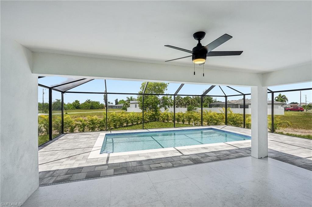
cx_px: 156
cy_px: 104
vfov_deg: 72.0
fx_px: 143
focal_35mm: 16
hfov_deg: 95.0
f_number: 8
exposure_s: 1/1000
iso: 400
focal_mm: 16.5
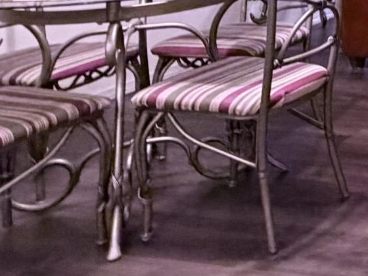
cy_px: -166
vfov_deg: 17.2
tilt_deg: -1.0
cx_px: 653
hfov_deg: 19.7
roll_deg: +1.0
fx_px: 797
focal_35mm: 75
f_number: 2.2
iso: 500
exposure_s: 1/60
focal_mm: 2.22
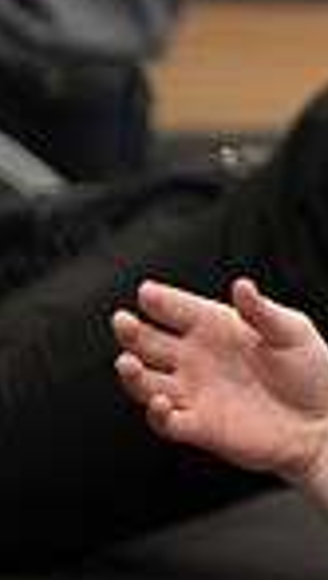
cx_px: 1370
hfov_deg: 0.9
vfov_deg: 1.6
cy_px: 402
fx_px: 20521
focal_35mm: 1331
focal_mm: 170
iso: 3200
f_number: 2.8
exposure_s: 1/1000
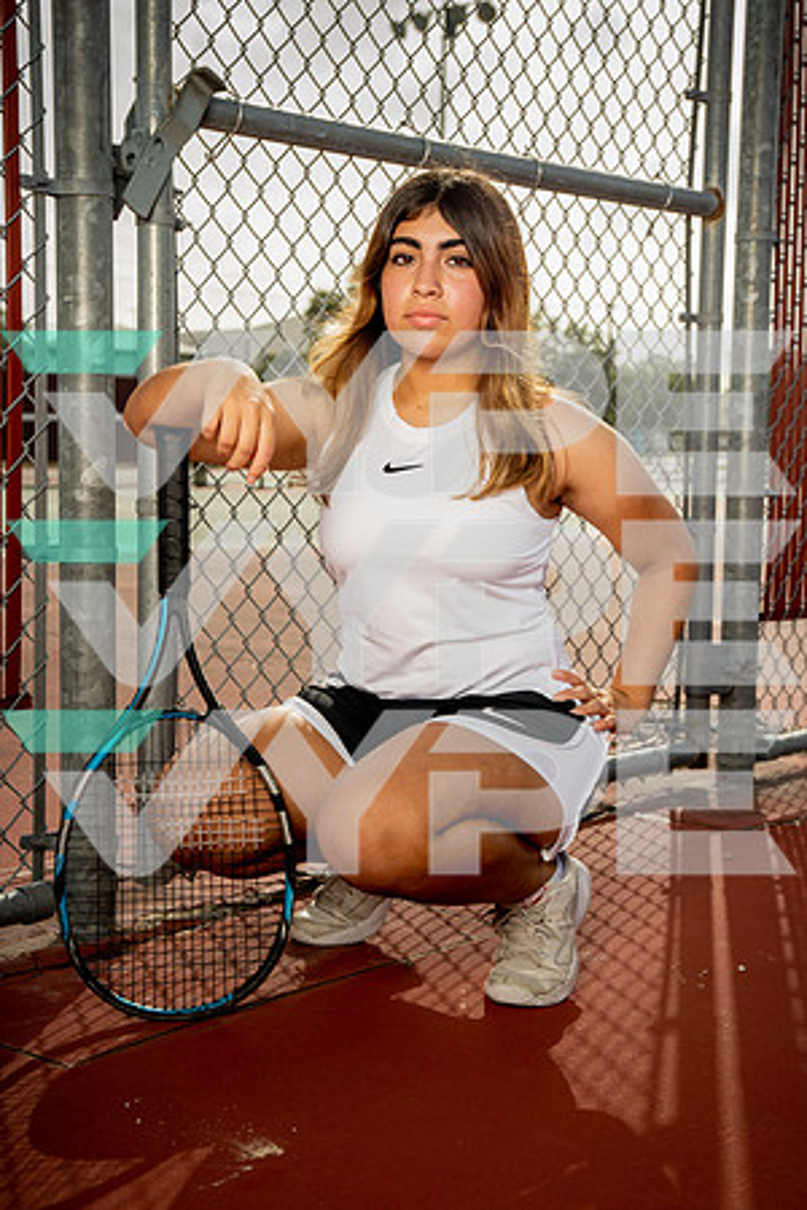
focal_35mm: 54
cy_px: 605
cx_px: 404
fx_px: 1816
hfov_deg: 25.1
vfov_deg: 36.9
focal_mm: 54
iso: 50
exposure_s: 1/250
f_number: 6.3
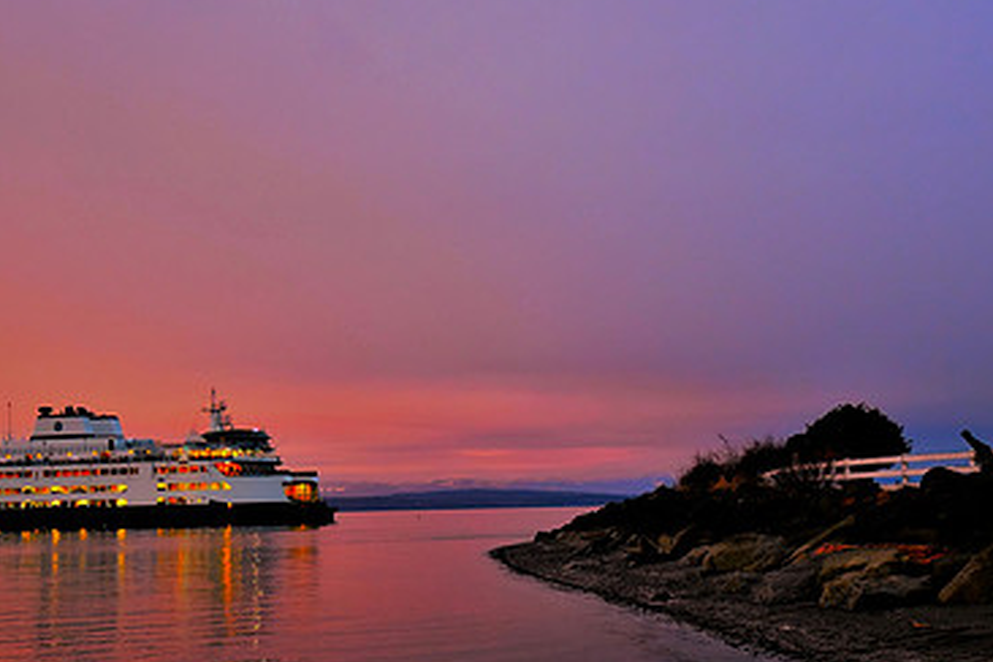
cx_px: 567
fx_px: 1572
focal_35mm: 57
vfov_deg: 23.8
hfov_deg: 35.0
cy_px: 351
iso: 1400
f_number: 4.5
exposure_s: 1/60
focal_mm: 24
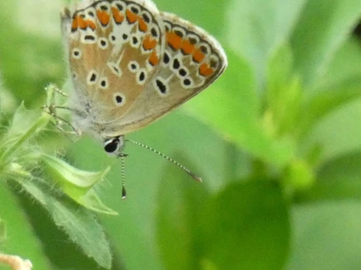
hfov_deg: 2.7
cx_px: 116
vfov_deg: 2.0
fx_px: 7788
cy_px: 89
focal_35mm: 747
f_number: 7.1
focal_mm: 95.2
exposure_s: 1/60
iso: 1600
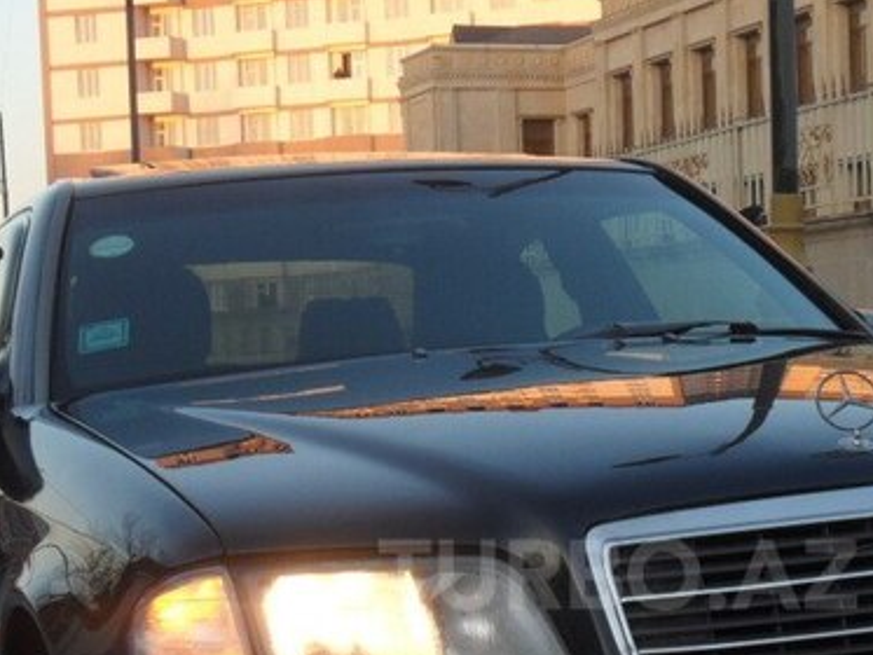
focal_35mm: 92
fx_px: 2321
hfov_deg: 21.2
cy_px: 574
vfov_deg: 15.9
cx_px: 618
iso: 100
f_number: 5
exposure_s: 1/60
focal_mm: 9.3
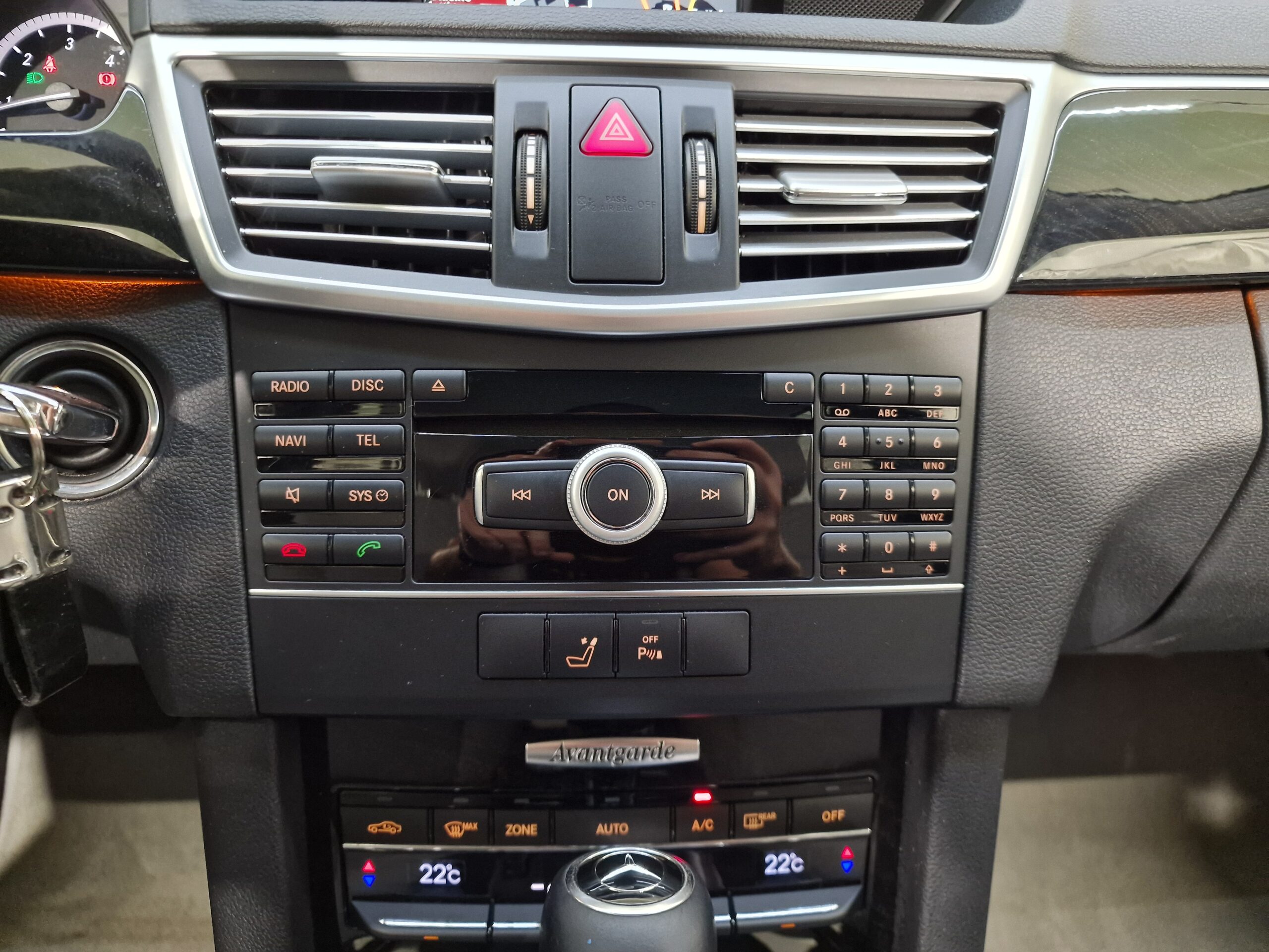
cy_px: 476
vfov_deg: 58.9
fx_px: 843
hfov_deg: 73.9
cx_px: 634
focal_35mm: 23
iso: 400
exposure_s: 1/17
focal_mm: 6.4
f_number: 1.8
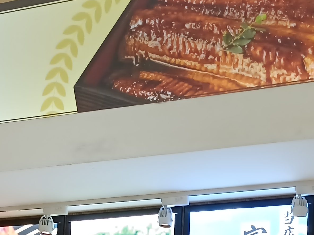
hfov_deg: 20.0
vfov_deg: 13.6
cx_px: 202
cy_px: 415
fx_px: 889
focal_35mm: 98
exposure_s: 1/60
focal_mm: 4.7
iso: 250
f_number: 1.7
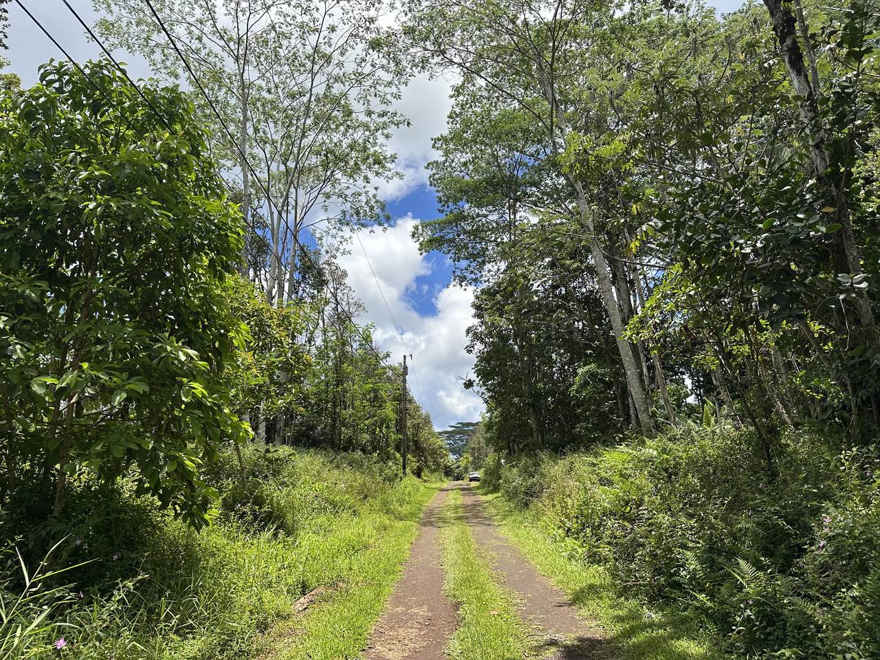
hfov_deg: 71.6
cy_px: 330
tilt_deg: +13.3
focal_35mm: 24
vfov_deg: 56.8
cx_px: 440
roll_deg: +2.7
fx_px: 610
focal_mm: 6.86
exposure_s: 1/3155
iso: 80
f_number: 1.78
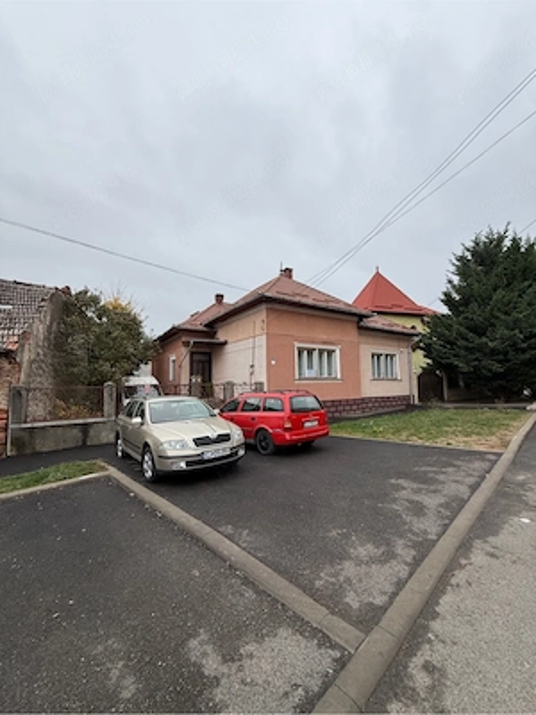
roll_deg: -0.9
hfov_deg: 85.7
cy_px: 358
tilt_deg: +10.1
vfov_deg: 102.1
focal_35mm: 14
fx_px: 289
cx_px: 268
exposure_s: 1/424
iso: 50
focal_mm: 2.22
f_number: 2.2
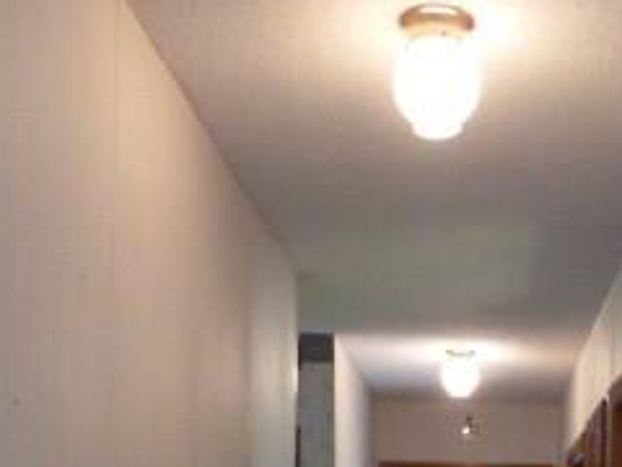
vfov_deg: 20.7
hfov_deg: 29.9
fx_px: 1150
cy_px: 620
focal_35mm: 64
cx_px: 446
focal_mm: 4.3
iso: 800
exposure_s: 1/50
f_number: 3.3
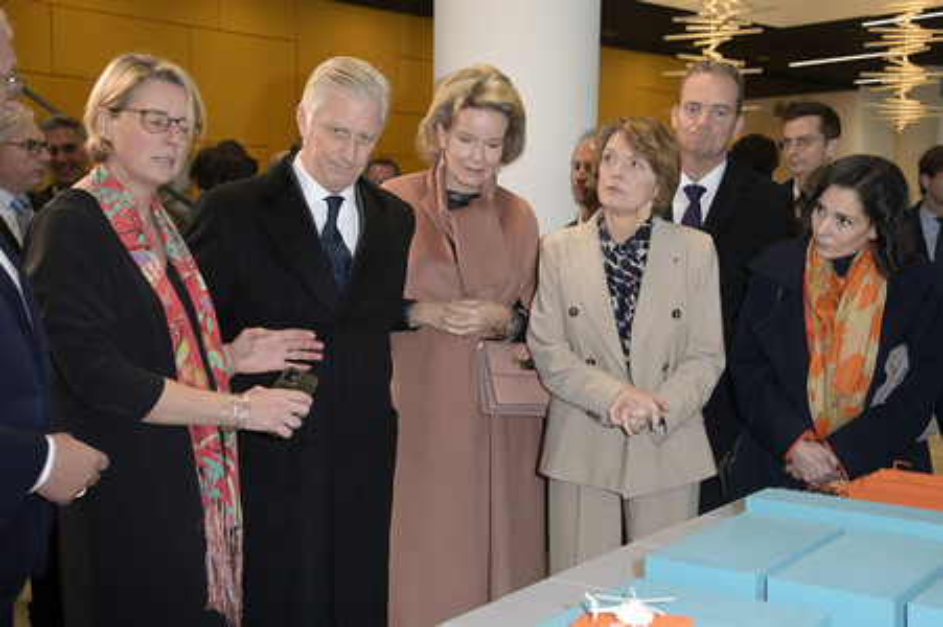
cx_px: 472
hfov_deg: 41.1
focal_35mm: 48
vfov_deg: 28.0
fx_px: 1256
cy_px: 314
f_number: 5.6
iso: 1600
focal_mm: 48
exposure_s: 1/125
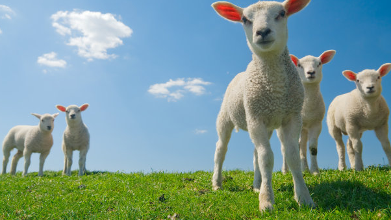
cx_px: 196
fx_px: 332
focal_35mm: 32
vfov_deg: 36.6
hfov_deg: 61.0
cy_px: 95
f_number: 5.6
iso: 100
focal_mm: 20
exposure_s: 1/250
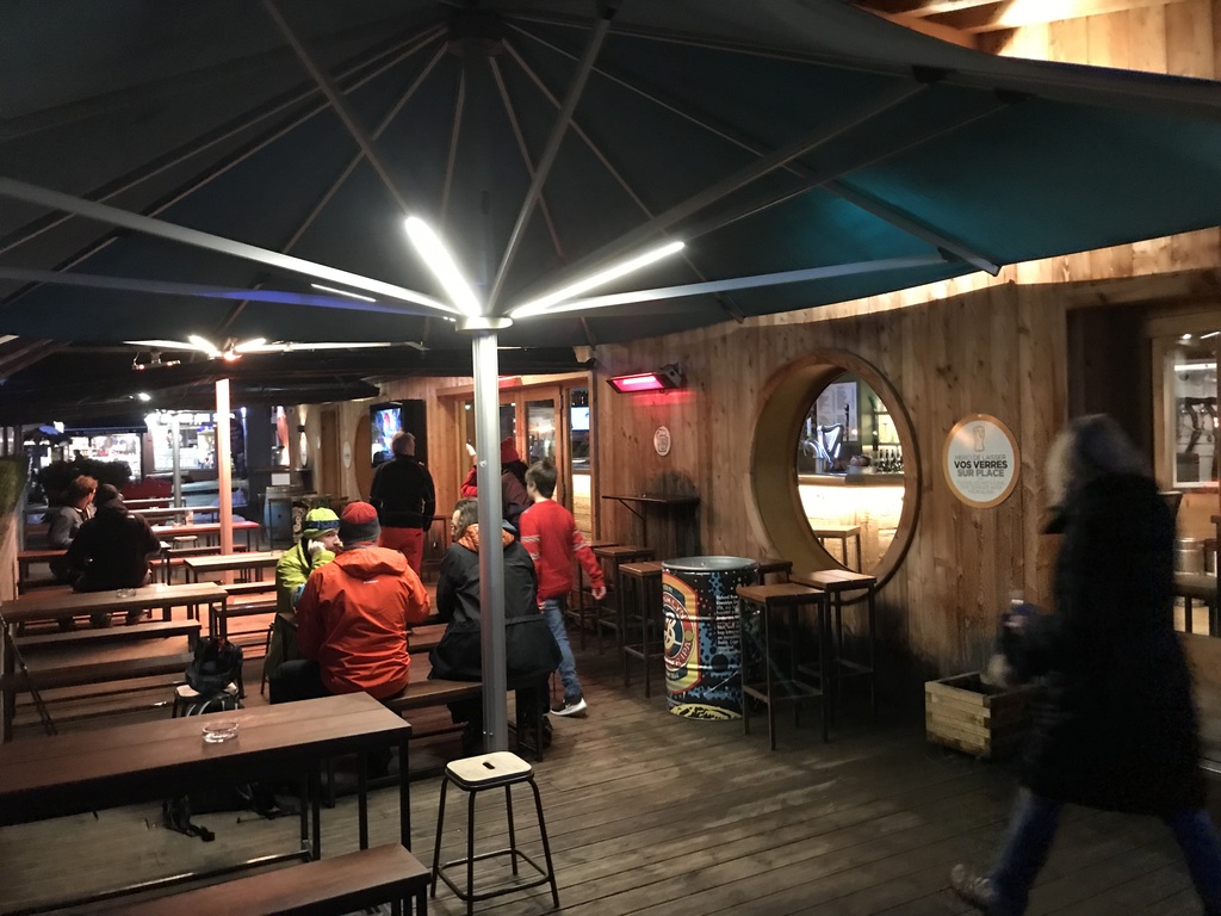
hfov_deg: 63.4
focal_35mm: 28
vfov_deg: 49.7
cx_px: 610
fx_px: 988
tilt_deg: +1.5
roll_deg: -0.5
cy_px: 458
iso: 80
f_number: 1.8
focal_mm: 3.99
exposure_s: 1/5
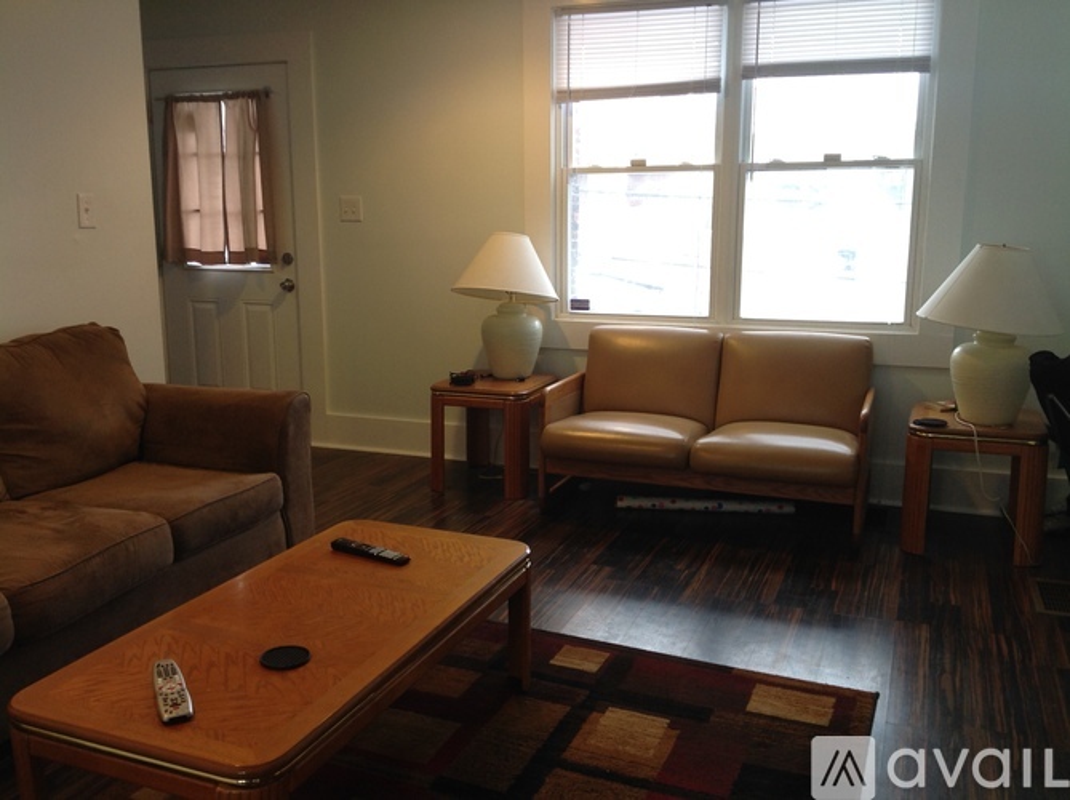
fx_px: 1081
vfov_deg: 40.6
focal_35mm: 35
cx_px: 535
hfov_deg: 52.7
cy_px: 400
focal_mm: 4.28
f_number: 2.4
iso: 64
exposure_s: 1/15
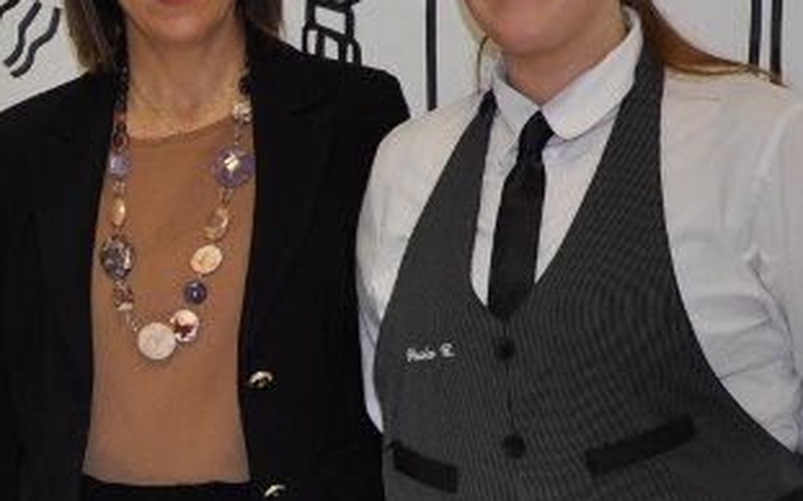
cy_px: 416
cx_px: -178
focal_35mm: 132
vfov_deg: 9.9
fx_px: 2889
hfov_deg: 15.2
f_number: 3.8
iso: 500
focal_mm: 21
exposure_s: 1/60
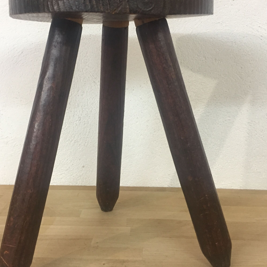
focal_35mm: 42
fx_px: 367
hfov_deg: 40.0
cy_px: 117
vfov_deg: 40.0
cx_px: 119
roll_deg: +0.1
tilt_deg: -12.3
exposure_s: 1/33
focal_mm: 4.15
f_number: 2.2
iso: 200
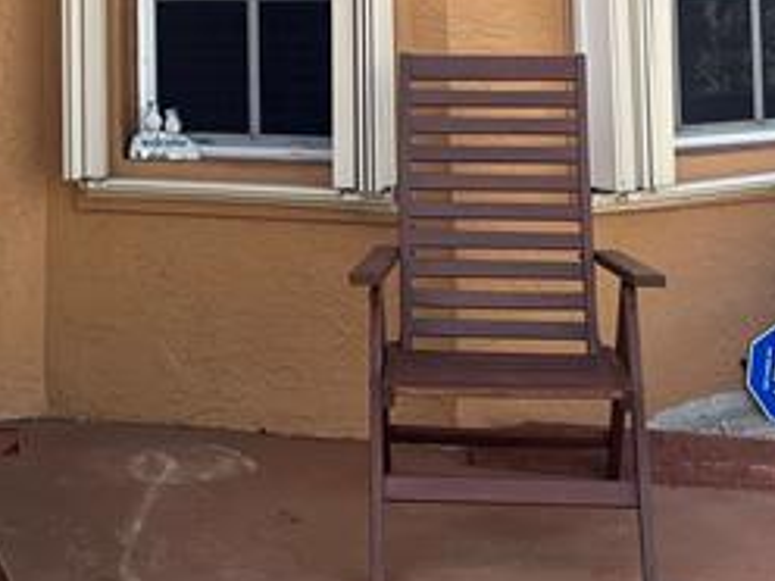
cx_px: 191
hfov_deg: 23.0
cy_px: -197
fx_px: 1881
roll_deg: +0.3
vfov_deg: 16.5
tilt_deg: +3.3
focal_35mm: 84
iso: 50
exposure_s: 1/913
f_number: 1.6
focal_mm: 5.1
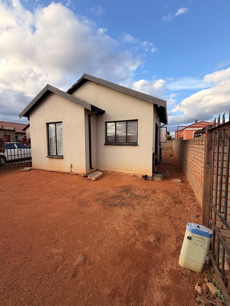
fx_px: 124
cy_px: 153
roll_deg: +1.0
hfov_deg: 85.7
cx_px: 115
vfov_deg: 102.1
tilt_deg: -3.6
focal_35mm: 14
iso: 40
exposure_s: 1/527
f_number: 2.2
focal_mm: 2.22
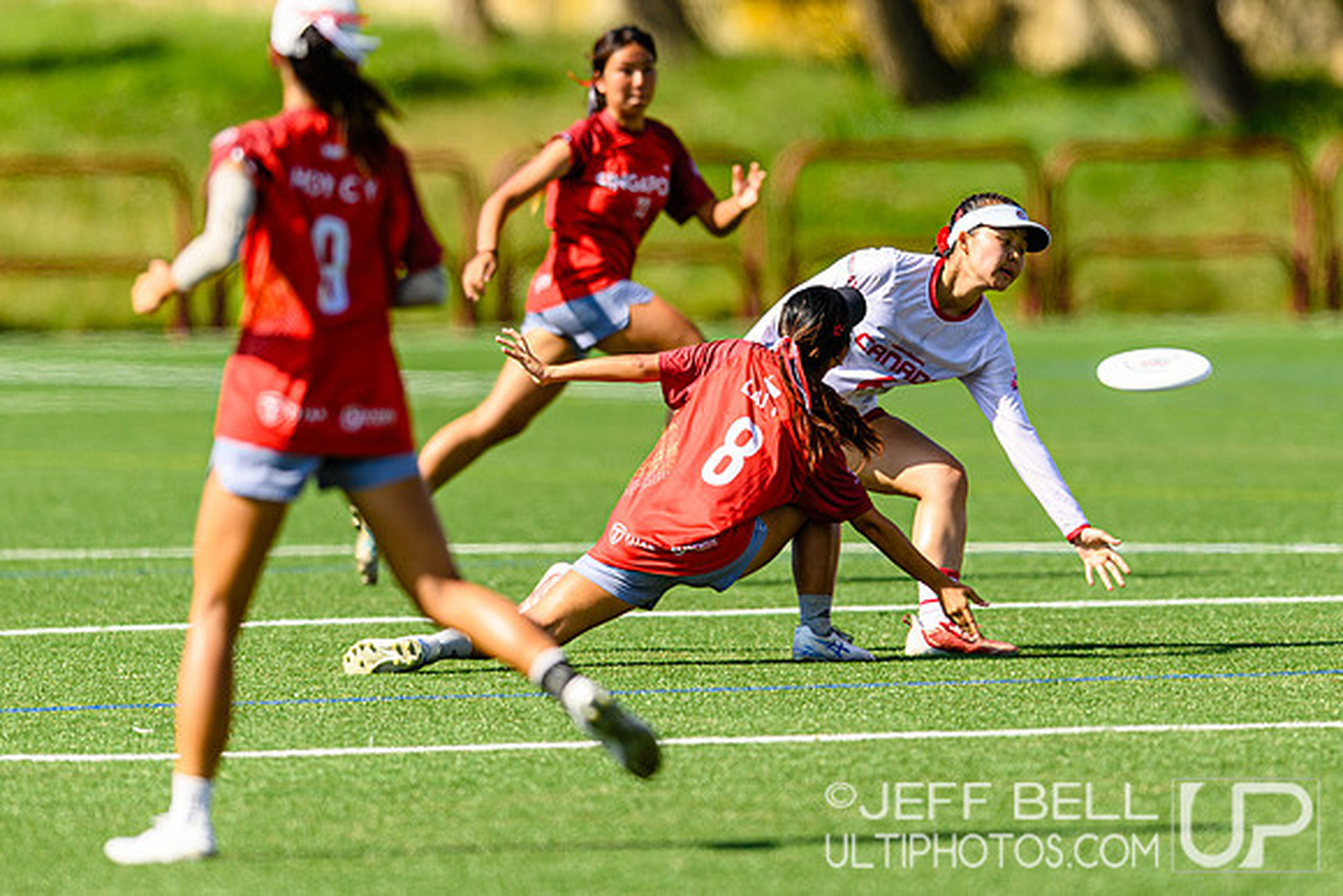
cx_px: 818
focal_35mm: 626
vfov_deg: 2.2
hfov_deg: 3.3
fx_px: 23343
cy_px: 352
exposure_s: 1/1600
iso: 100
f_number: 3.2
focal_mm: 400
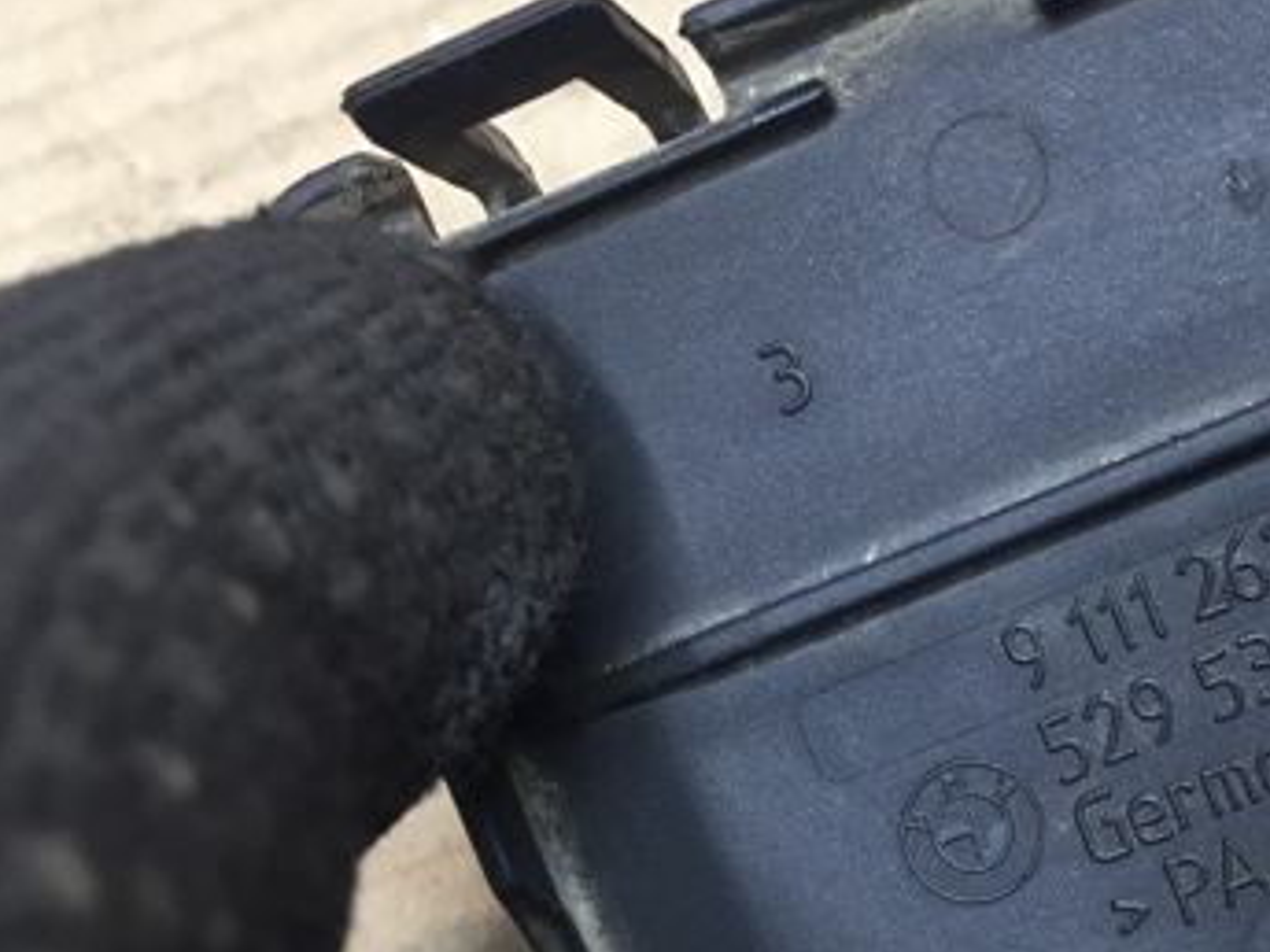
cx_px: 1163
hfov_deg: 33.5
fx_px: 1981
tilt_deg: -58.4
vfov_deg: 26.9
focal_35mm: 54
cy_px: 635
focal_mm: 4.15
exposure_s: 1/33
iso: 100
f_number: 2.2
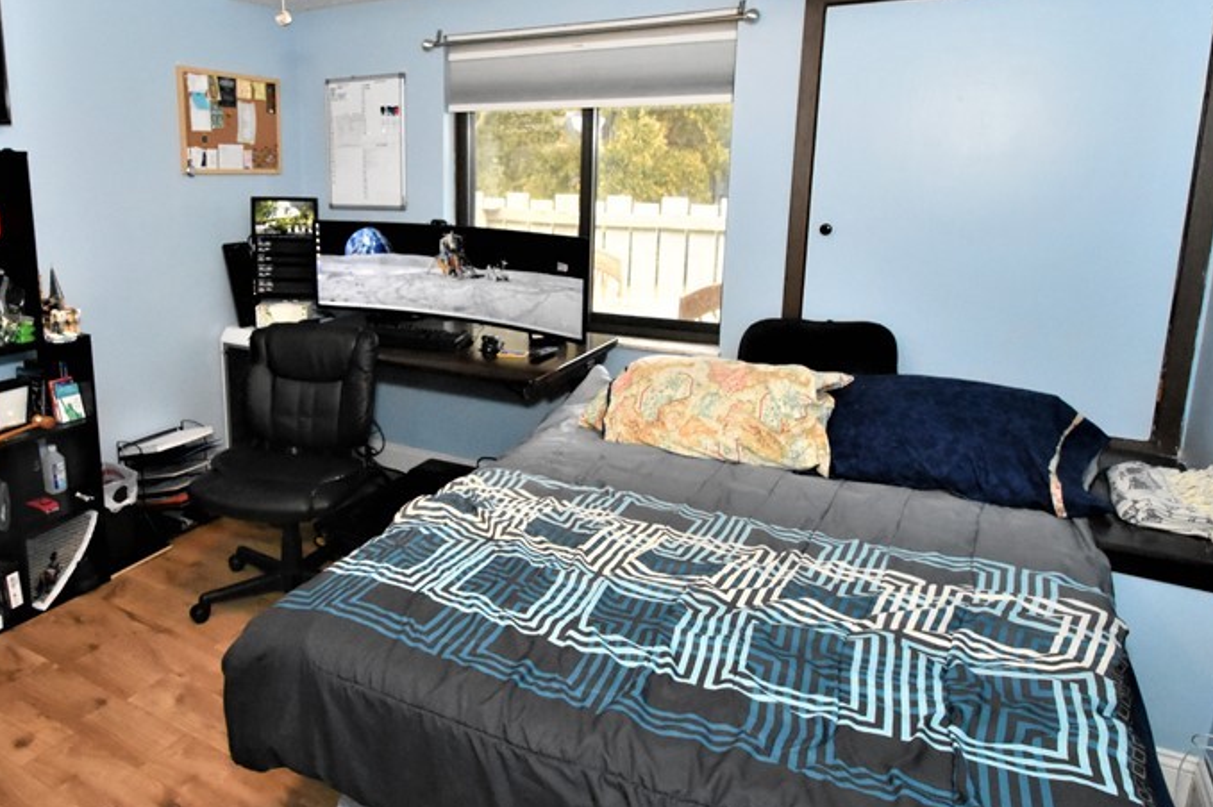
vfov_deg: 52.7
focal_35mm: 24
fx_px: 808
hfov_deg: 72.2
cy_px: 320
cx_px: 436
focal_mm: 10
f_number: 11
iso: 5000
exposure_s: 1/60
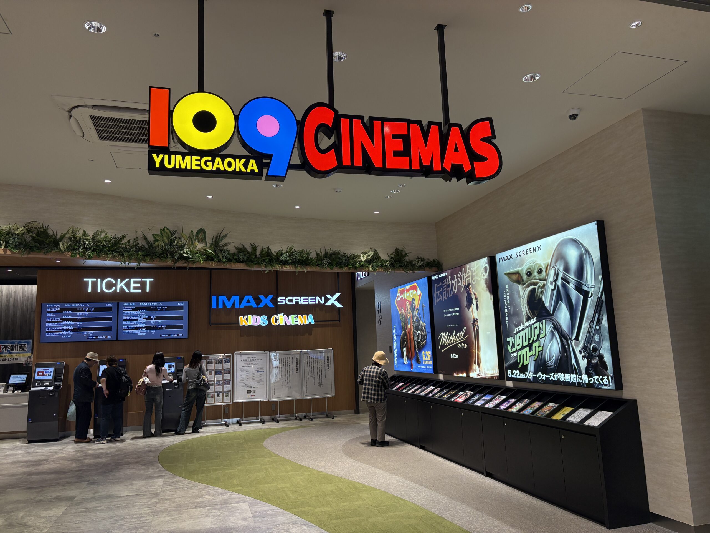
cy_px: 266
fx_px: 533
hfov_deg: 67.3
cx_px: 355
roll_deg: +3.0
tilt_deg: +9.1
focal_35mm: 26
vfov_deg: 53.1
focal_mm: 5.96
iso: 100
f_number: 1.6
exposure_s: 1/100
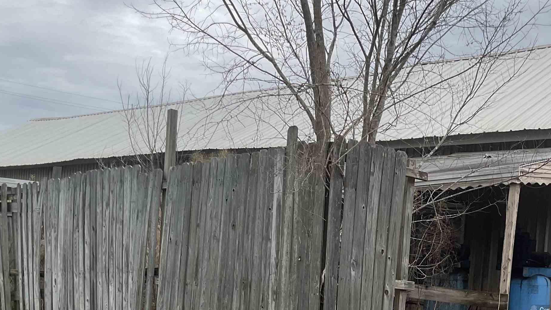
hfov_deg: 38.4
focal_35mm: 53
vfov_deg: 22.0
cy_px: 293
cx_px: 397
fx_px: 774
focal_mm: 3
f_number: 1.8
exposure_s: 1/1412
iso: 16
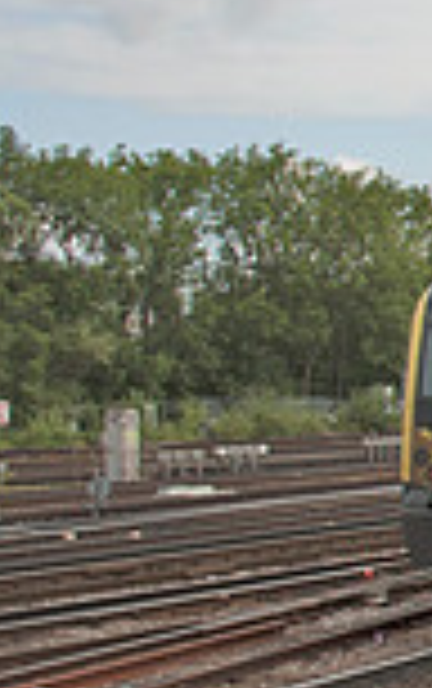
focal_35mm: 104
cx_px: 1174
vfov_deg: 20.0
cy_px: 292
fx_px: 1954
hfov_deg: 10.2
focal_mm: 18
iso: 200
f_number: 8
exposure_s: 1/250
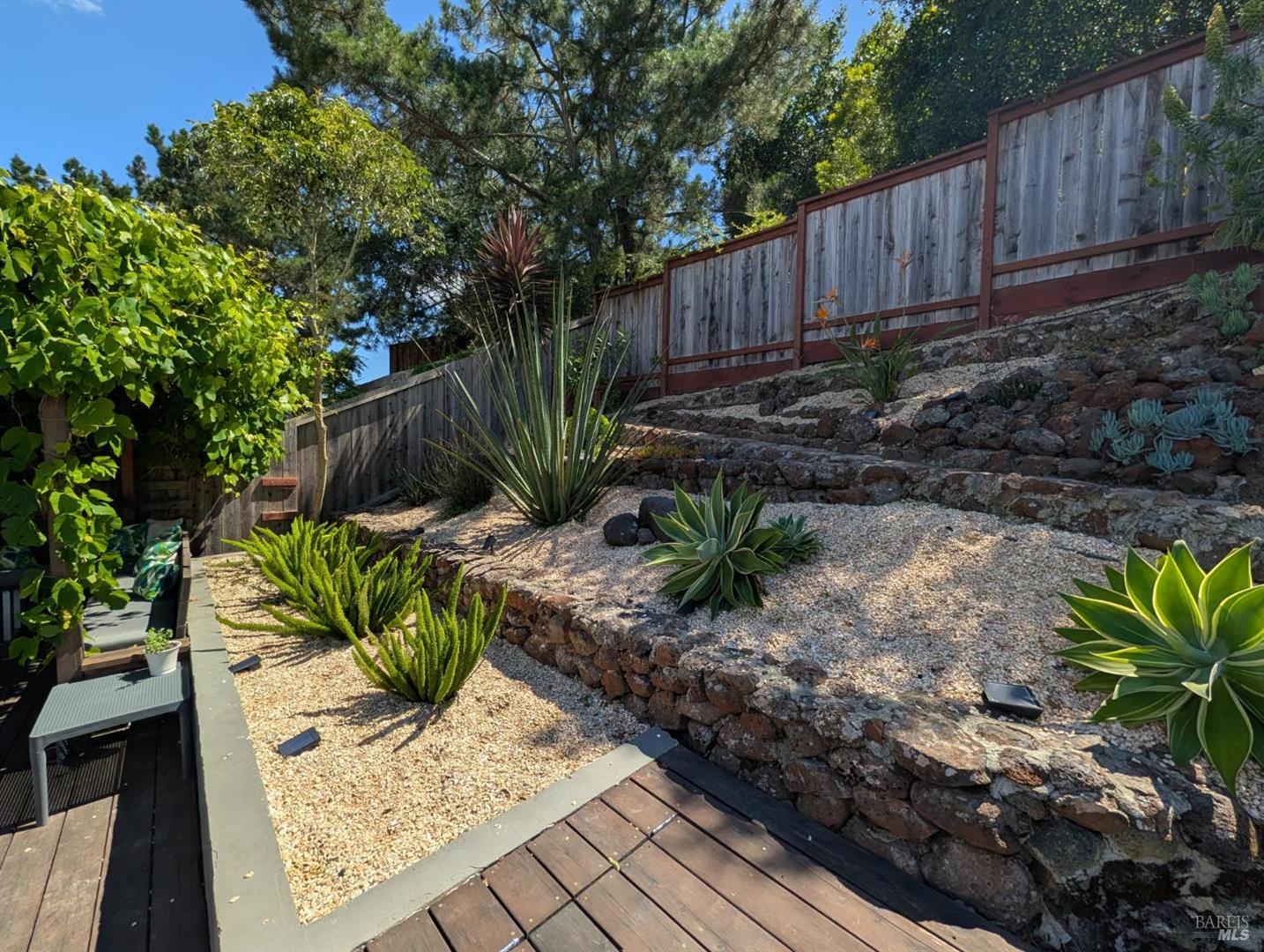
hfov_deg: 110.5
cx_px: 632
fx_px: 439
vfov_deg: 94.7
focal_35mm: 12
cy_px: 476
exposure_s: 1/2924
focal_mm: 2.02
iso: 49
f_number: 1.7
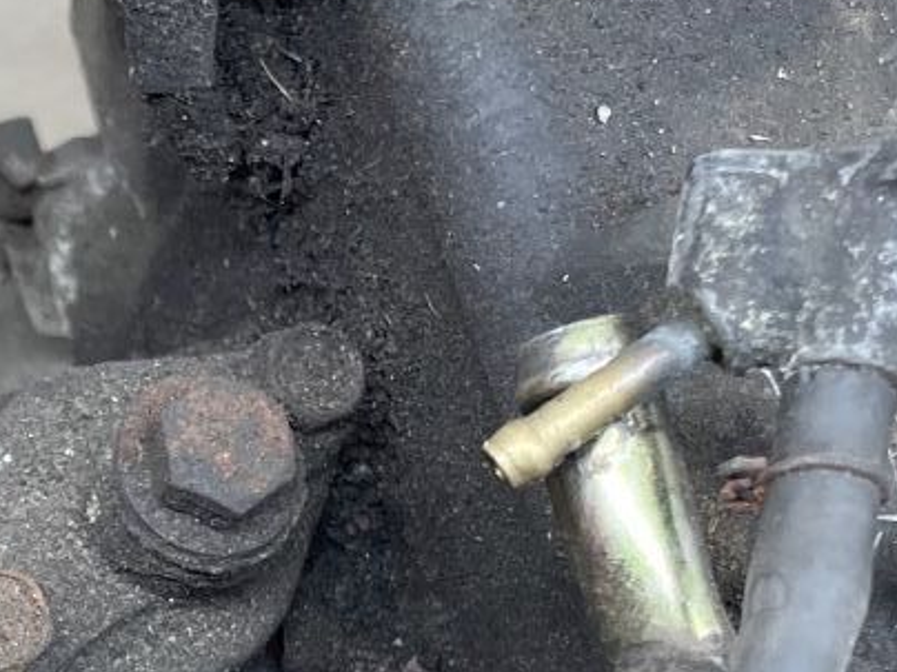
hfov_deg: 18.1
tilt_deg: -84.8
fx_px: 2669
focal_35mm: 103
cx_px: -195
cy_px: 623
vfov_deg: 14.2
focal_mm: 4.2
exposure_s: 1/100
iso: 100
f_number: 1.6
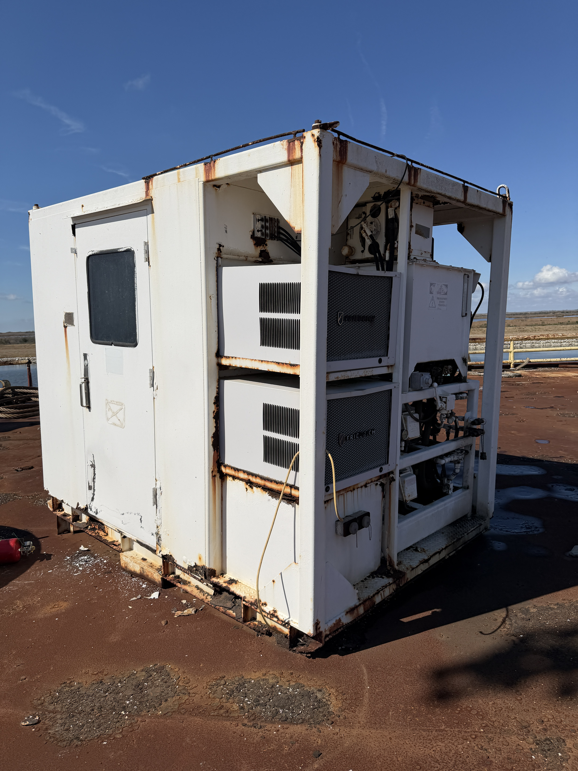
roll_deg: -0.3
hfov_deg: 56.8
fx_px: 534
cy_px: 386
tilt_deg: -8.4
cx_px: 289
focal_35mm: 24
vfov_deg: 71.6
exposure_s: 1/14286
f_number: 1.78
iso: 80
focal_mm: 6.76
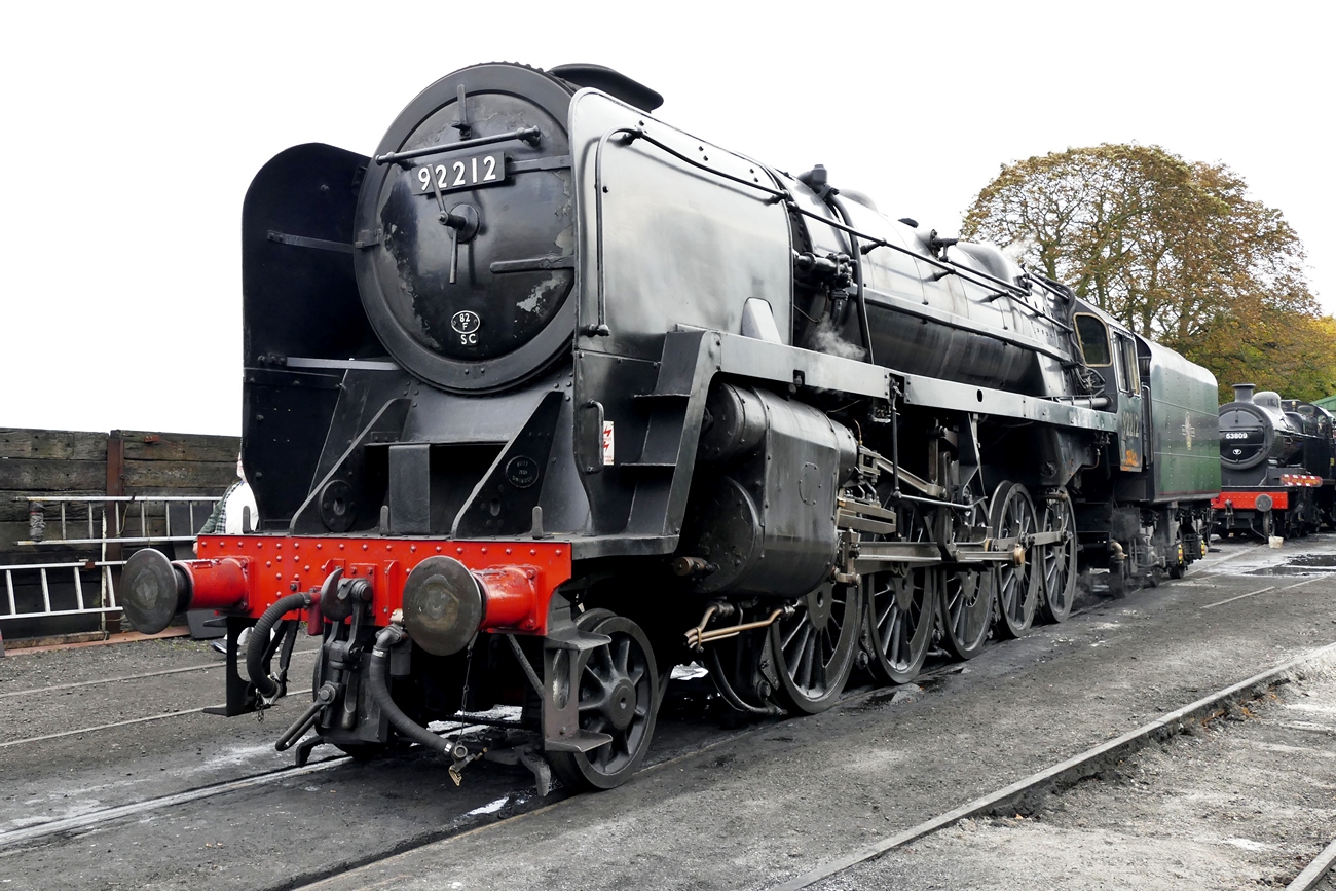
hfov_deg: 53.1
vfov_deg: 36.9
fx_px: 1336
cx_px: 668
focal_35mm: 36
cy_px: 446
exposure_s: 1/80
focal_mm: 13.16
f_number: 5
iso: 400
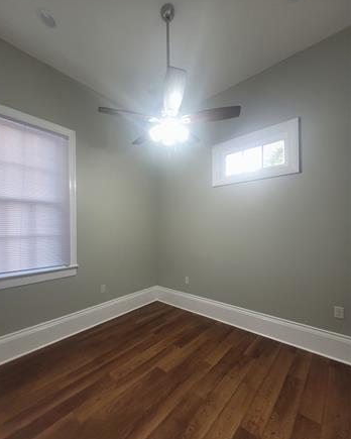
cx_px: 170
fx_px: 182
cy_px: 228
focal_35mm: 14
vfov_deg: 100.7
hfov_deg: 88.0
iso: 160
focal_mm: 1.74
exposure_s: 1/60.2
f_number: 2.2
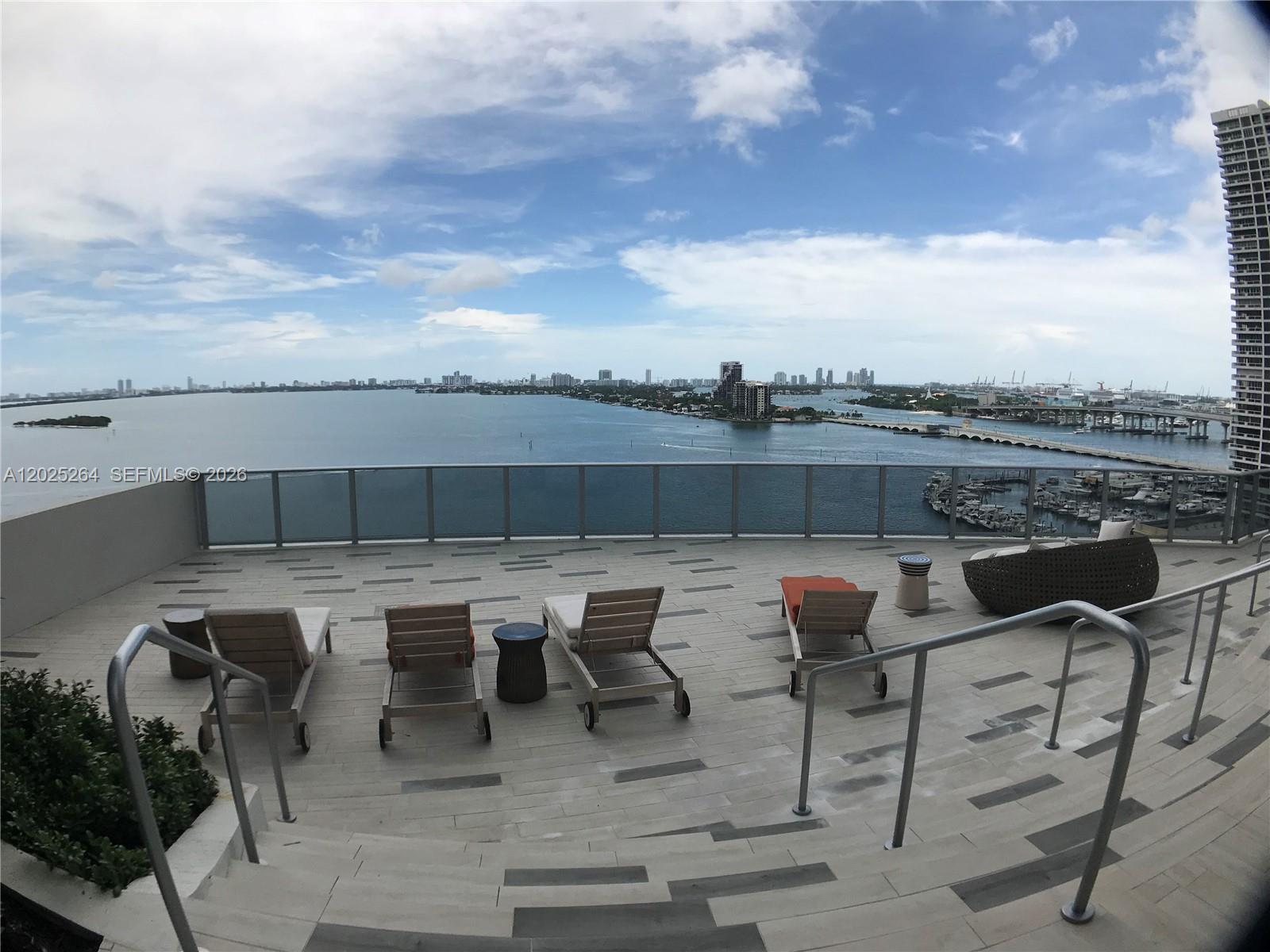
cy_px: 476
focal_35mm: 28
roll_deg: -0.3
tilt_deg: -6.5
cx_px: 635
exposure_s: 1/3690
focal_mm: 3.99
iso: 20
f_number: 1.8
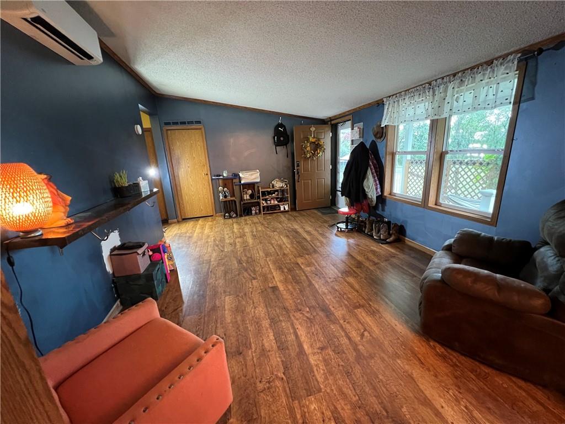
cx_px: 282
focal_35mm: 13
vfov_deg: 89.9
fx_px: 212
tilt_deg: -14.6
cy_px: 212
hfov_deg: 106.2
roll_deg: +2.9
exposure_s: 1/40
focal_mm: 1.57
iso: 800
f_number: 1.8
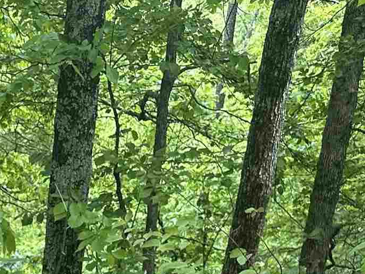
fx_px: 1139
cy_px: 606
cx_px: -250
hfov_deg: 16.0
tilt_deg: -32.3
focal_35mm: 108
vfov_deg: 11.8
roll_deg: +4.1
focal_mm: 6.86
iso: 80
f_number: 1.78
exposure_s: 1/529
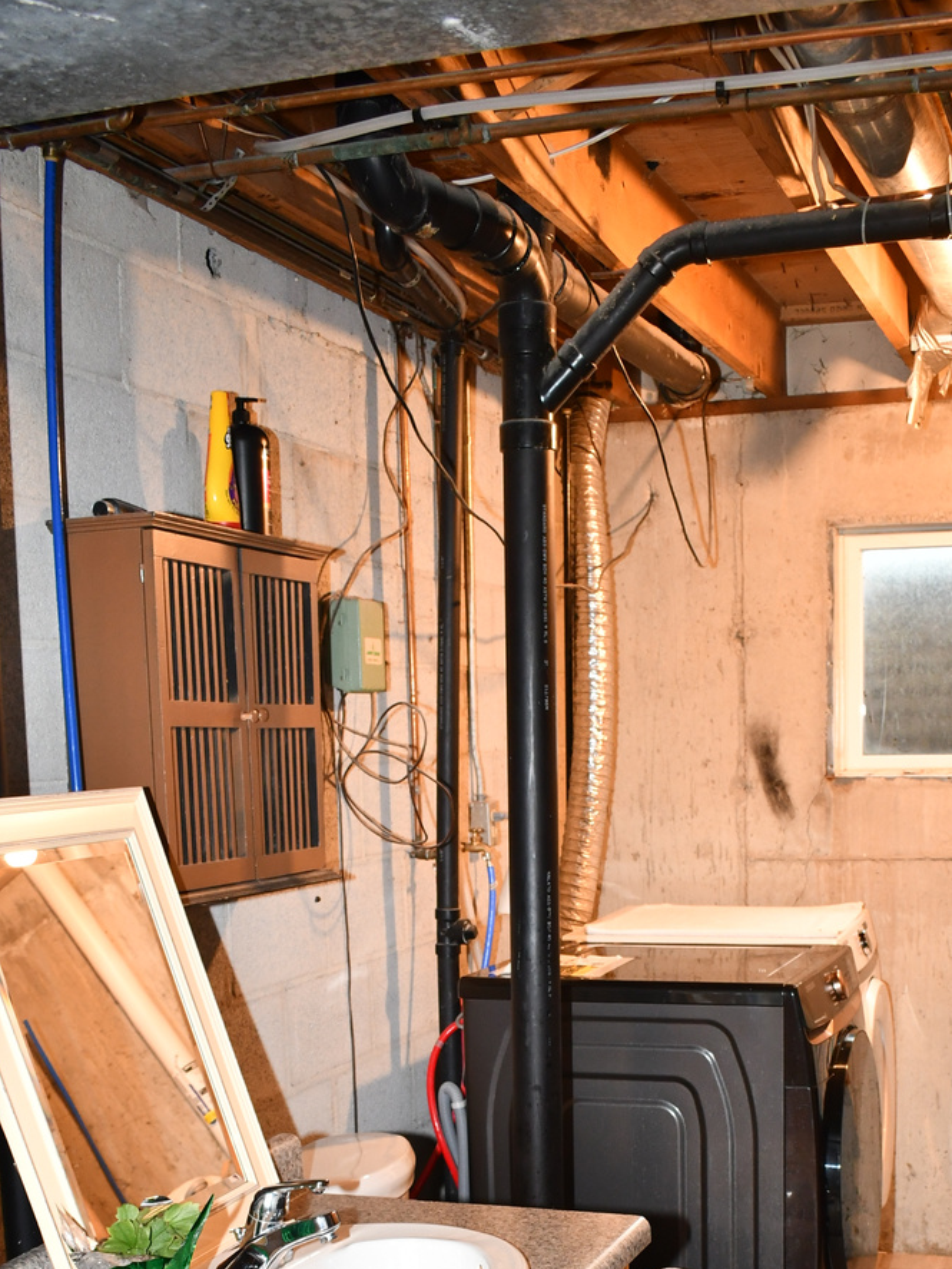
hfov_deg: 29.1
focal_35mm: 50
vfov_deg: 36.4
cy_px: 1083
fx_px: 1833
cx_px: 570
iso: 800
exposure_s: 1/60
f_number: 4
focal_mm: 20
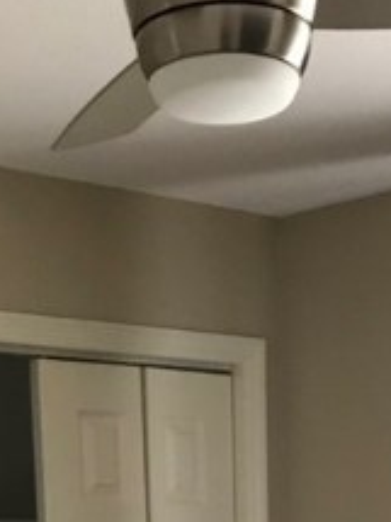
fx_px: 1508
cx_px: 223
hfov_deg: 14.8
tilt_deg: -6.9
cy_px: 804
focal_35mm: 100
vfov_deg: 17.5
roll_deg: +1.2
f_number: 1.8
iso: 80
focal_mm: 3.99
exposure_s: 1/15
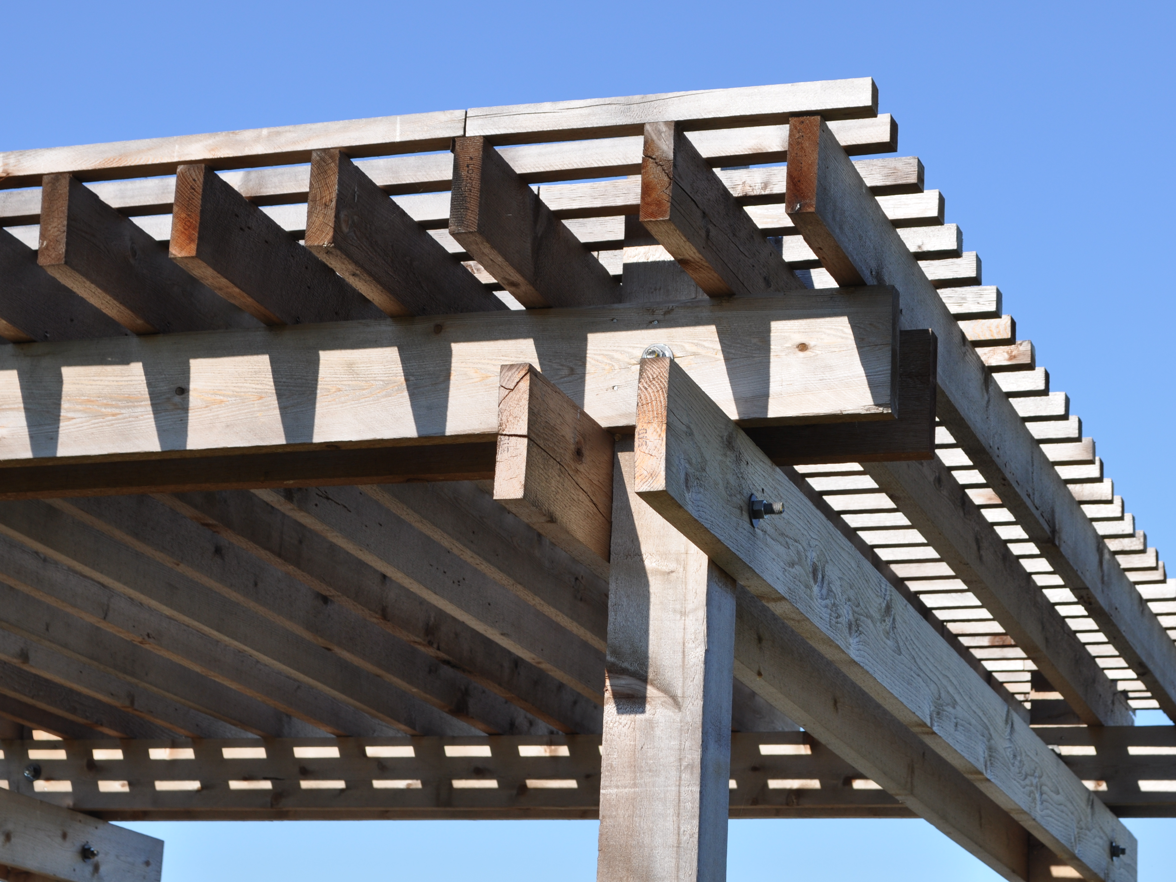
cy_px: 441
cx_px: 658
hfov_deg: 21.9
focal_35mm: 90
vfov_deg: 16.5
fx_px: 3042
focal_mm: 55
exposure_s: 1/320
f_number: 9
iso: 200
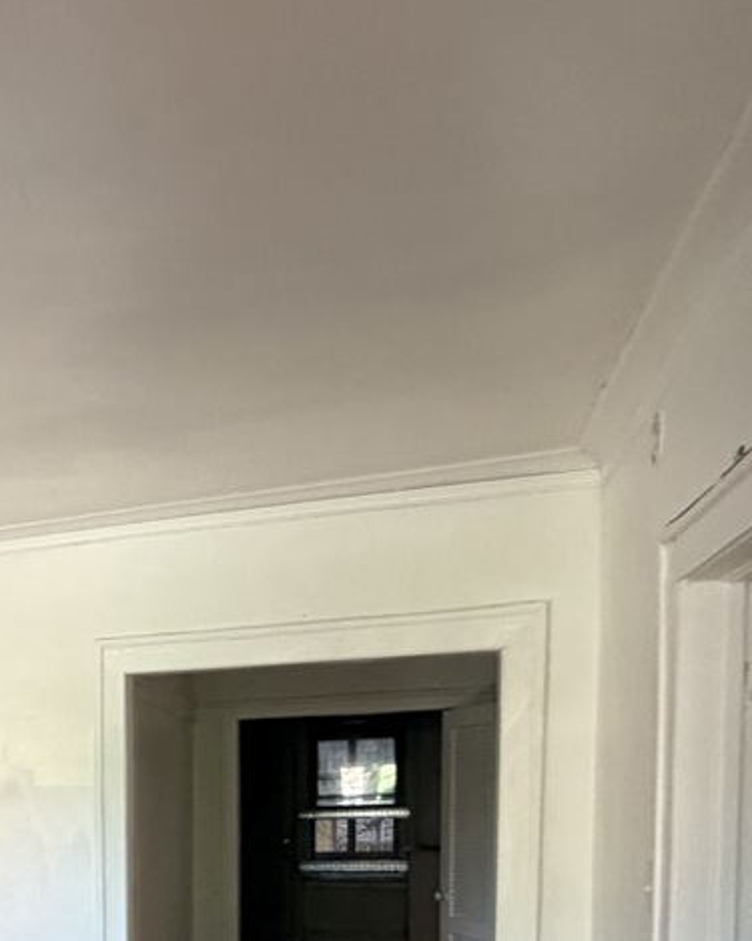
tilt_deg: -2.0
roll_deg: +2.3
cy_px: 893
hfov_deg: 28.7
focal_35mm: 42
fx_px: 1169
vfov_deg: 39.7
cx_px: -243
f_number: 2.2
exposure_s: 1/121
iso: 320
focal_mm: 2.22
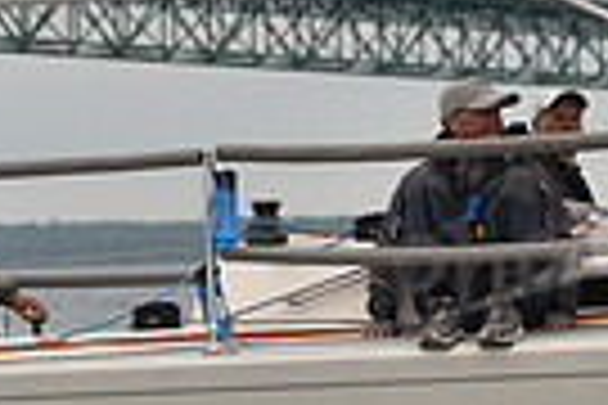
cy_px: 43
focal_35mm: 301
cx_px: 153
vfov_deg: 4.6
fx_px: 5083
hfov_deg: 6.8
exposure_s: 1/640
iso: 640
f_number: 2.8
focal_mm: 70
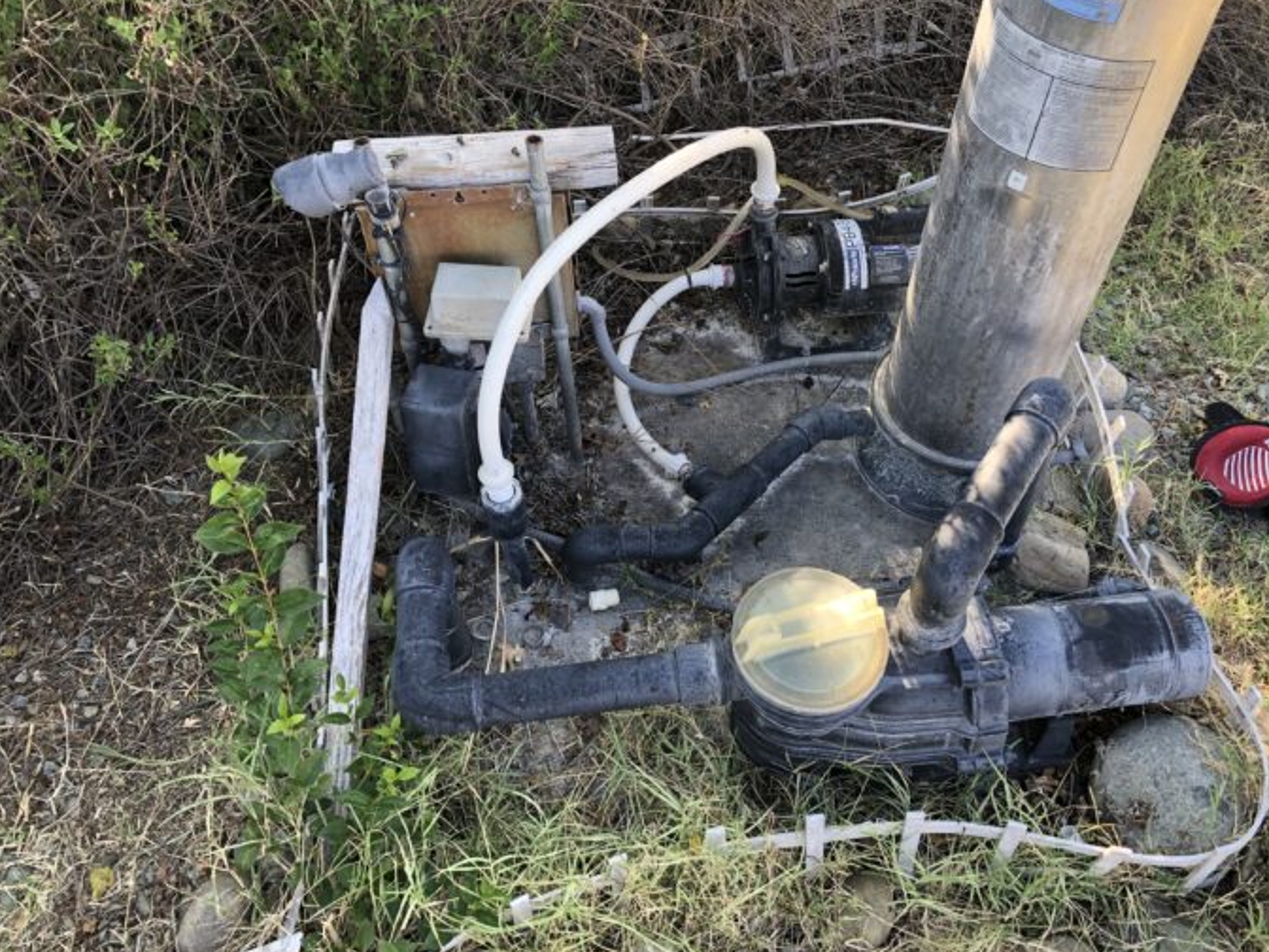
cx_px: 691
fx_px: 1173
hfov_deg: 56.7
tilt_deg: -50.6
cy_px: 414
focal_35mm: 32
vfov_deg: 44.1
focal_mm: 4
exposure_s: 1/120
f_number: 1.8
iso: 40
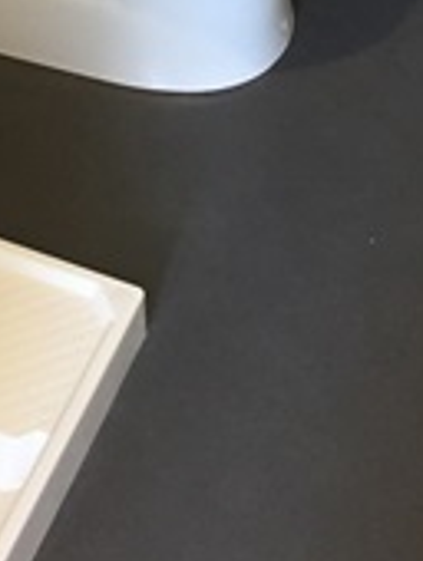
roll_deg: -0.7
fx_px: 1772
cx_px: 178
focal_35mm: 109
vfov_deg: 16.2
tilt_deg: -32.3
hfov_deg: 13.6
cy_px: -330
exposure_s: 1/30
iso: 125
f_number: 2.2
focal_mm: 4.15
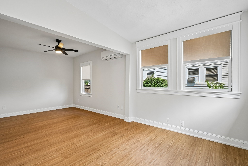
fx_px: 110
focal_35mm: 16
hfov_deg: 96.7
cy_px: 83
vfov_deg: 73.7
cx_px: 124
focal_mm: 16
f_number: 8
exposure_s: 1/125
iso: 400
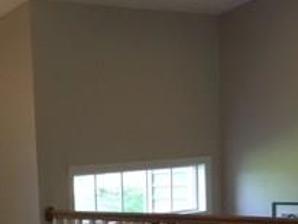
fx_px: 776
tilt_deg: -5.9
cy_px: 233
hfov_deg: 20.5
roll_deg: +3.5
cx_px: -45
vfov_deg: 16.1
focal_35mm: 90
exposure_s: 1/30
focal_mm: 4.15
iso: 40
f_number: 2.2
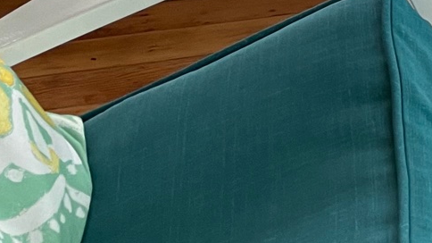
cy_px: -289
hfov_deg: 15.4
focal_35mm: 118
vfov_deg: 9.4
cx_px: 797
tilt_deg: -24.6
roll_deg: -1.1
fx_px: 1351
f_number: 1.6
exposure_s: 1/99
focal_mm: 5.1
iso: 125
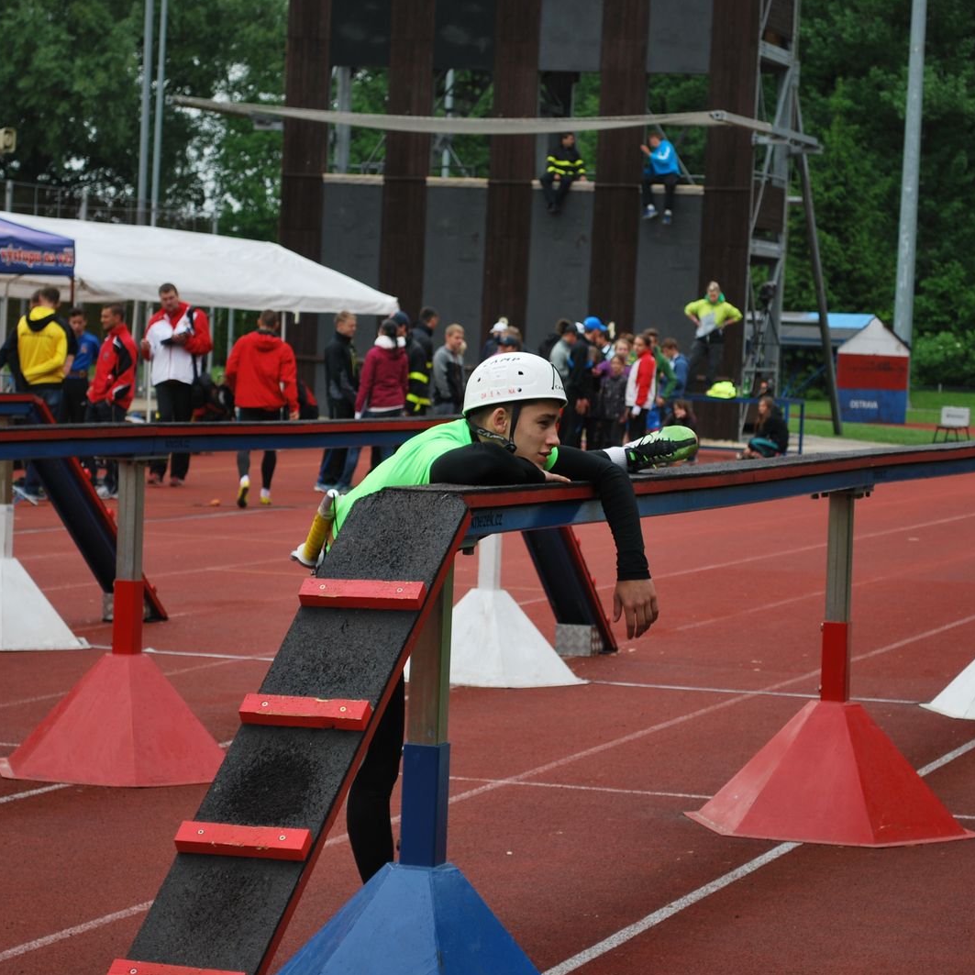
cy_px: 488
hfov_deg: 16.5
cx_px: 523
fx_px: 3366
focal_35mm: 106
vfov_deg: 16.5
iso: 110
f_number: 5.6
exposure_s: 1/125
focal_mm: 55
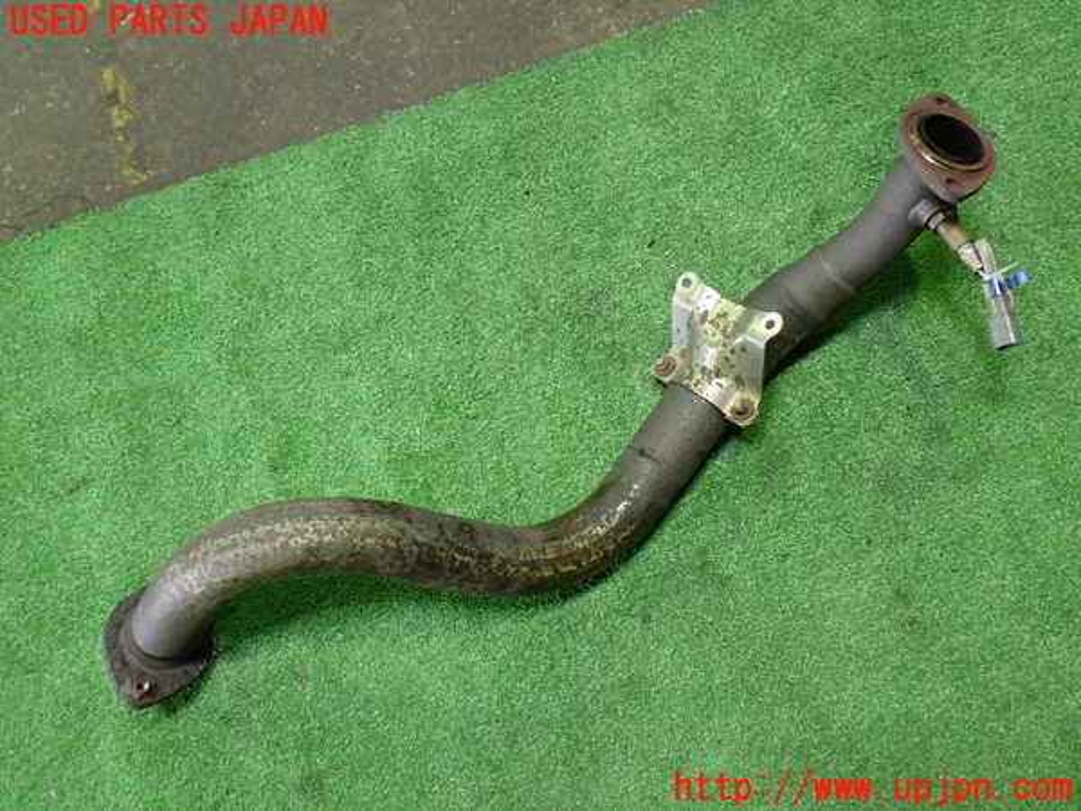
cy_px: 406
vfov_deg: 37.7
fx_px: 1187
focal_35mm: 38
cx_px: 540
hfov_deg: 49.0
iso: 400
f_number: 2.7
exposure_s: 1/40
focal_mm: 6.83
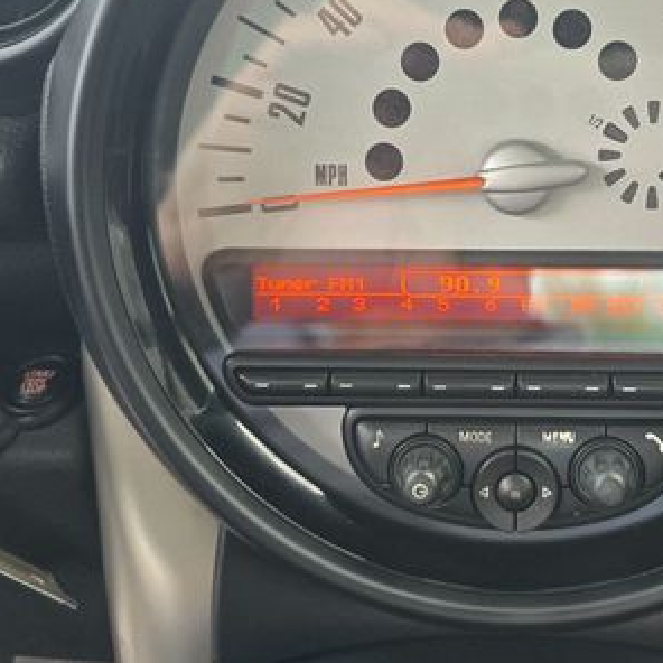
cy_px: 222
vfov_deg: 37.9
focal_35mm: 44
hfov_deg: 37.4
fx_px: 953
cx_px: 499
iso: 125
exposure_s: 1/180
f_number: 1.7
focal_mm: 6.3
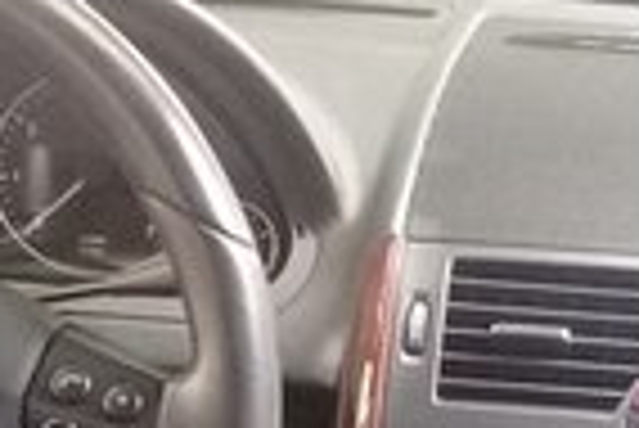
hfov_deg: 13.5
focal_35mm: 150
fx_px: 2665
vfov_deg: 8.9
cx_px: 603
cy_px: 678
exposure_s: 1/25
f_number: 2.2
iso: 200
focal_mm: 3.3
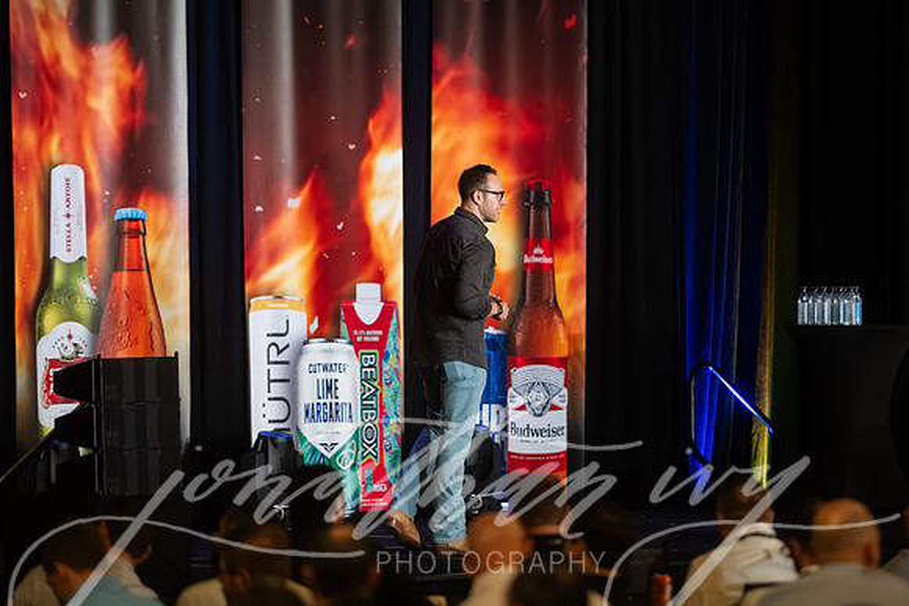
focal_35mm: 201
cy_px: 303
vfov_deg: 6.8
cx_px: 454
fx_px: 5071
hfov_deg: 10.2
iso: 2500
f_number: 2.8
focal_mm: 200
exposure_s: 1/200
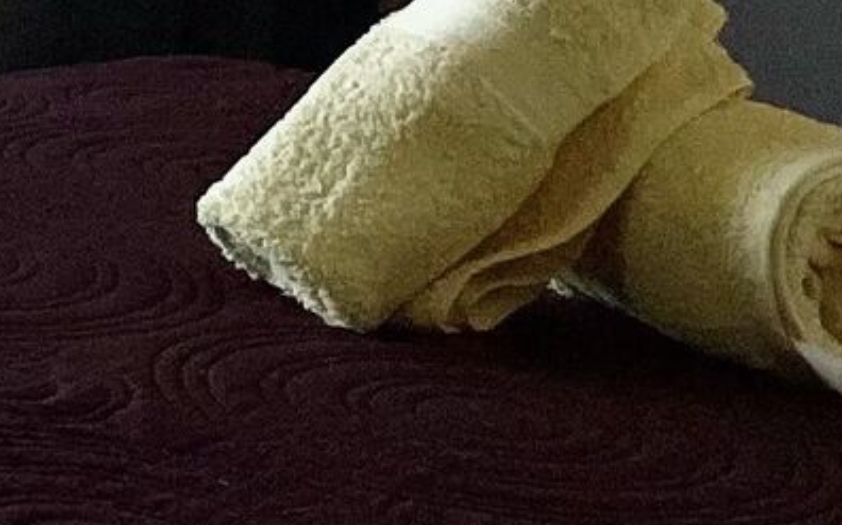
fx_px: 4472
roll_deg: -2.3
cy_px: -765
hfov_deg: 8.7
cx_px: -1748
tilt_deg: -1.9
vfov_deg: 6.4
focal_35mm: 195
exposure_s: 1/513
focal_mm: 4.2
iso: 32
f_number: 1.6
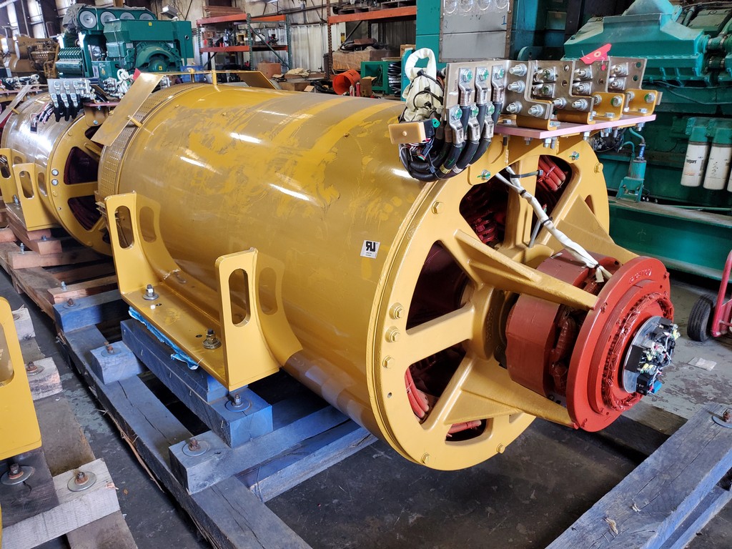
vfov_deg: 53.1
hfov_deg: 67.3
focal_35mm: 26
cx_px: 366
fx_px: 550
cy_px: 274
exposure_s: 1/60
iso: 200
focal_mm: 4.3
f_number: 1.5
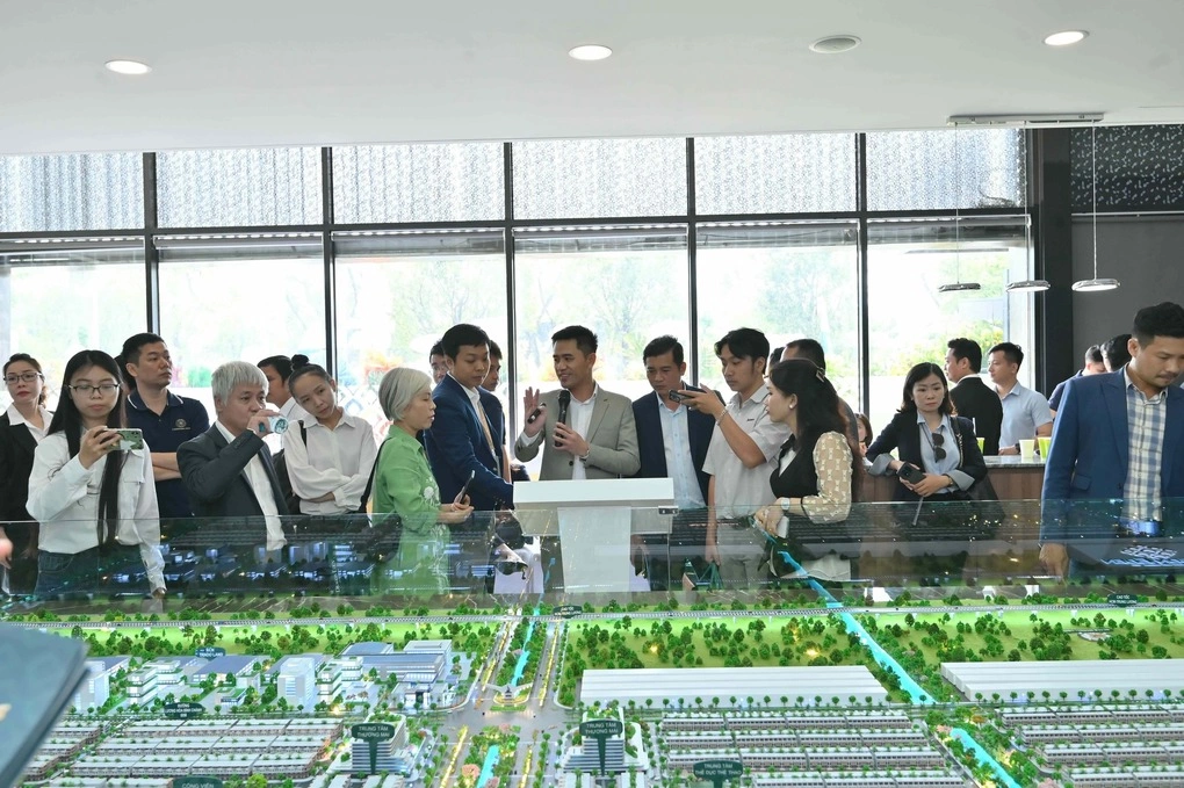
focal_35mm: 29
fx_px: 953
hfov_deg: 63.7
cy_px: 394
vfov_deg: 44.9
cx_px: 592
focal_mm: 29
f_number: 7.1
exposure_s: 1/125
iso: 800
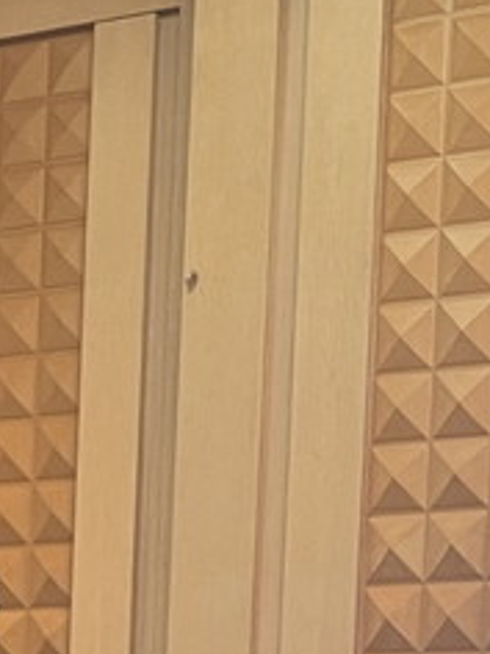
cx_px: 111
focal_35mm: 156
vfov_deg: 12.1
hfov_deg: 9.5
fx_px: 2944
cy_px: 939
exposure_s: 1/50
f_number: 1.6
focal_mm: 5.1
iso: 100
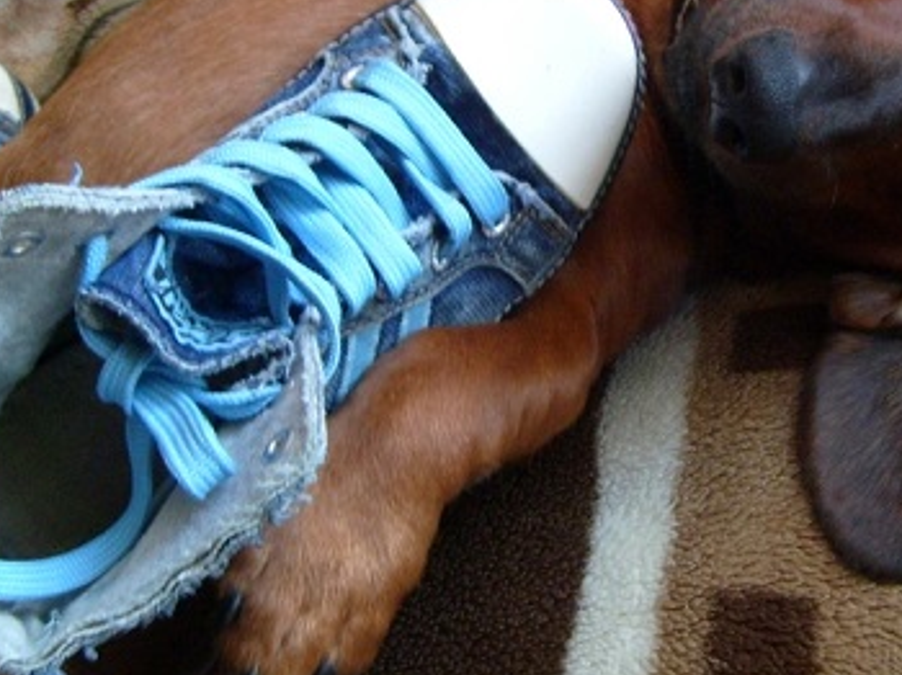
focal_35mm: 65
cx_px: 639
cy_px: 238
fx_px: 1693
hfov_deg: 29.5
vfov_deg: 22.5
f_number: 2.8
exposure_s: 1/15
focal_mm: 5.8
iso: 200
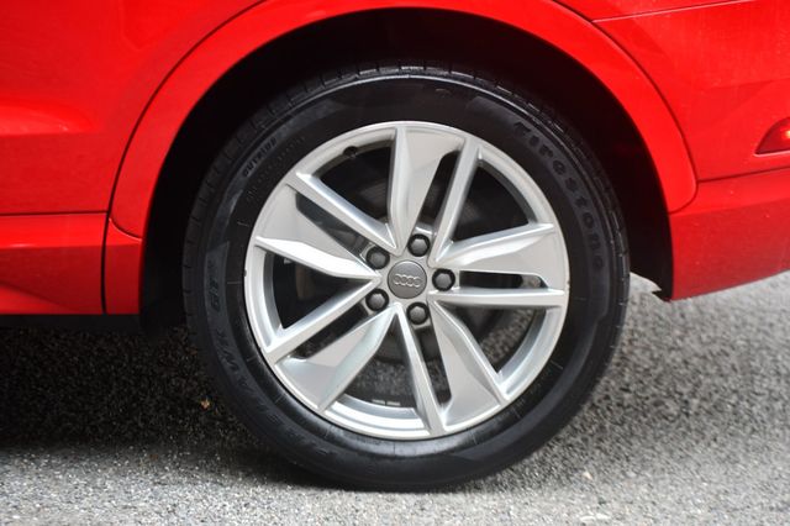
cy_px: 263
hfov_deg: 15.9
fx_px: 2829
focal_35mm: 129
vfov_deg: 10.6
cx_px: 395
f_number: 4.8
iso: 800
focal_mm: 86
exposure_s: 1/125
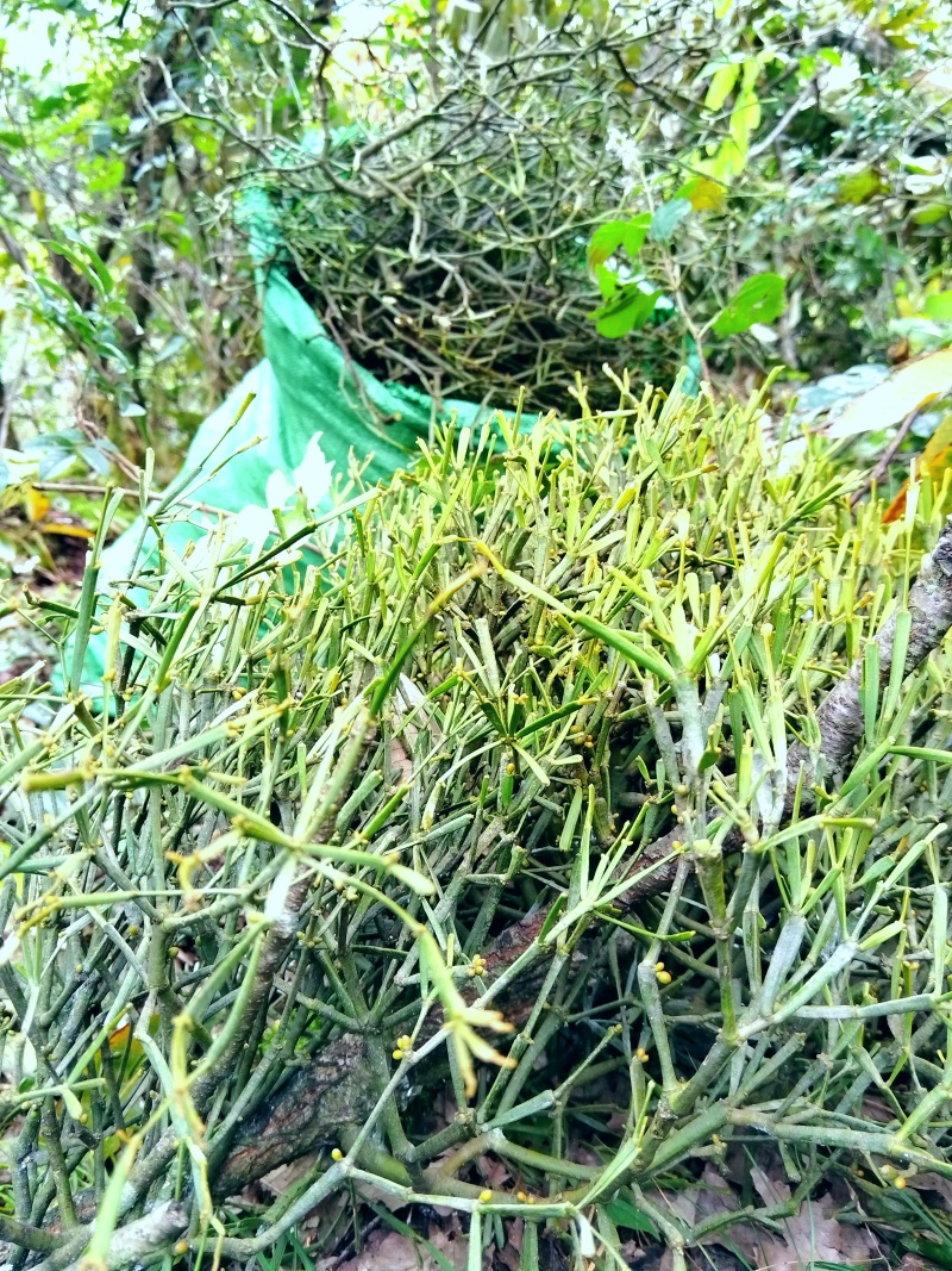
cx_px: 476
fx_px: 1100
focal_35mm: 30
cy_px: 636
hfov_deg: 46.8
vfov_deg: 60.0
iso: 569
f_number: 1.9
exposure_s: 1/100
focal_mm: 4.95
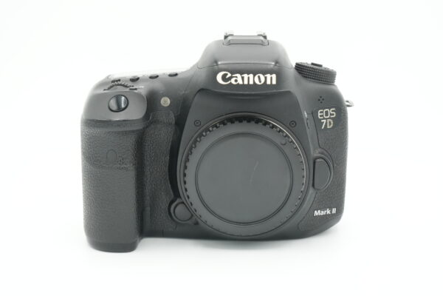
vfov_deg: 21.6
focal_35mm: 63
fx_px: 775
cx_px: 222
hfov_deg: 31.9
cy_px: 148
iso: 1000
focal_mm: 42
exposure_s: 1/100
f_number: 14
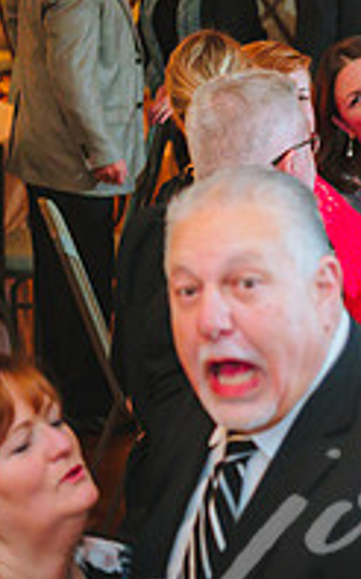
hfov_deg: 7.4
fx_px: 2646
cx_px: 813
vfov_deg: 12.4
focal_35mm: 168
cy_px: 182
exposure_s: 1/60
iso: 2000
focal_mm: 56
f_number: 2.8
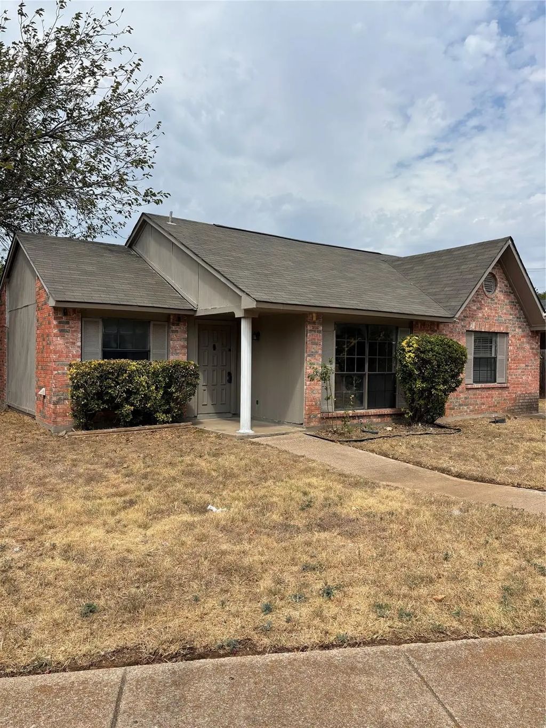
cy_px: 364
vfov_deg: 67.3
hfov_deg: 53.1
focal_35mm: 26
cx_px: 273
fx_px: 547
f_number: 1.6
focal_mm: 5.96
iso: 50
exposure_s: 1/5814
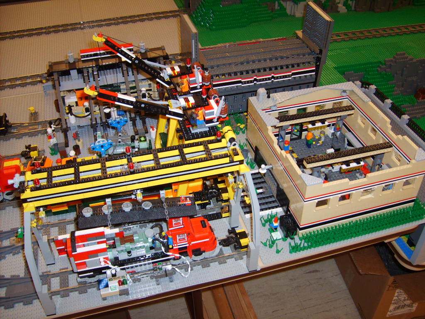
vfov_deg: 40.7
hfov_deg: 52.6
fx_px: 430
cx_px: 212
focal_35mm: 35
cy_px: 160
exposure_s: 1/45
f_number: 2.8
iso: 100
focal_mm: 5.8
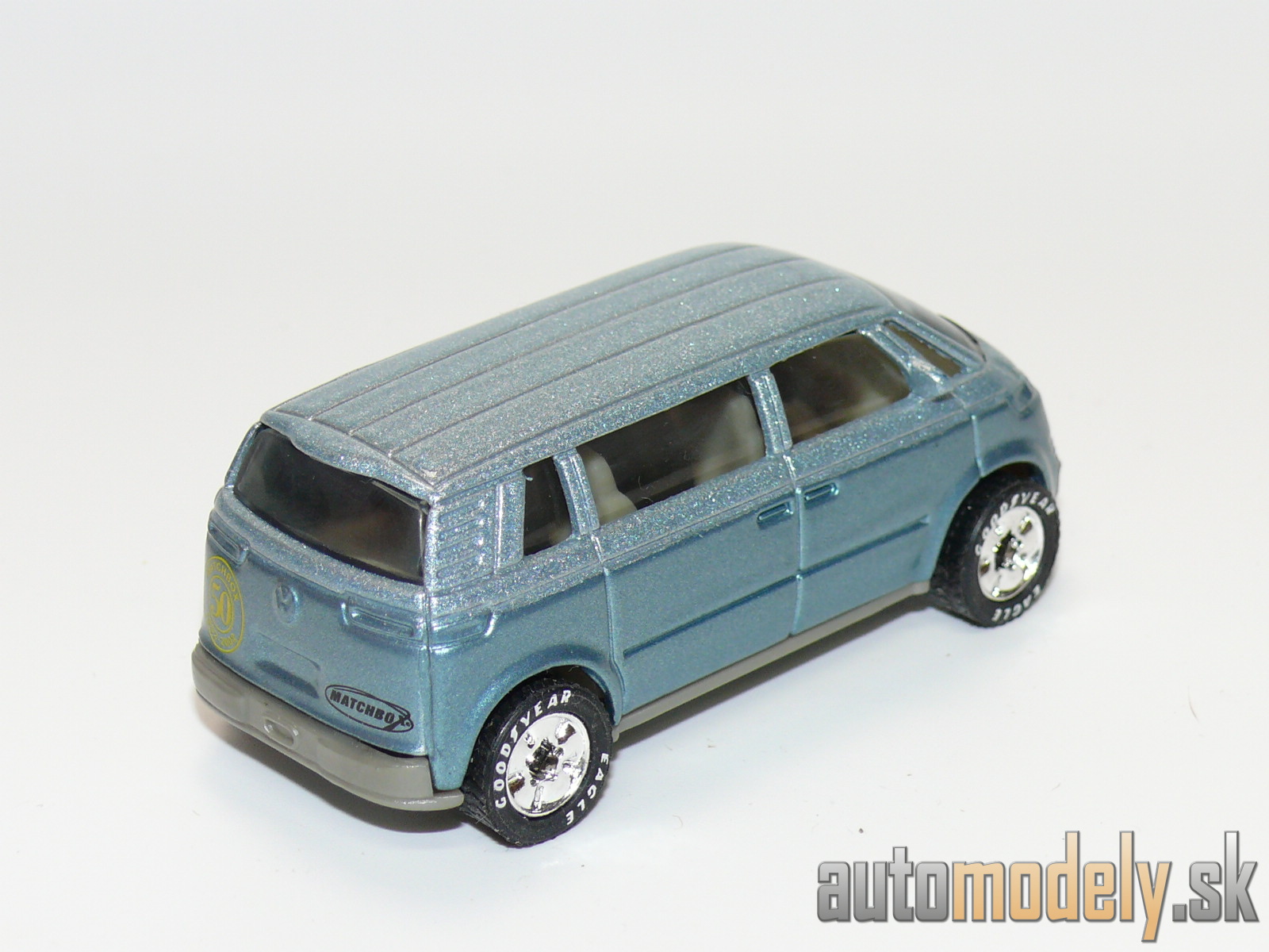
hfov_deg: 19.1
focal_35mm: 103
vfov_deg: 14.4
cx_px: 634
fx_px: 3776
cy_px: 476
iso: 100
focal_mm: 13.6
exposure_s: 1/30
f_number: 4
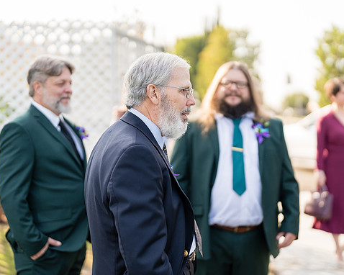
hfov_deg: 33.0
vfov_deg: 26.7
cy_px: 138
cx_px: 168
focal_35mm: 57
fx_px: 580
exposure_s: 1/2500
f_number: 1.2
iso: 125
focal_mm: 50
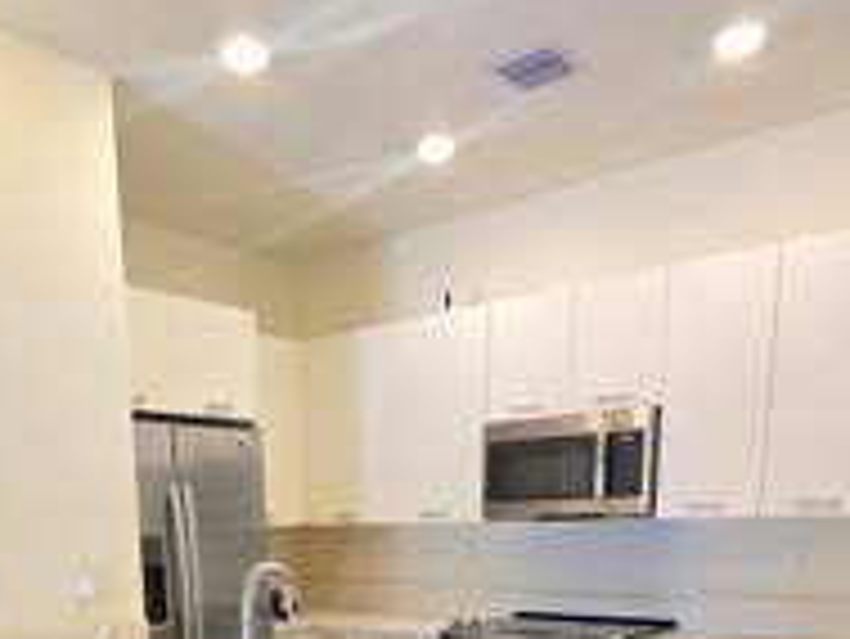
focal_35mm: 33
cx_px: 310
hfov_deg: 54.6
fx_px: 811
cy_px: 716
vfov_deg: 36.0
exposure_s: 1/60
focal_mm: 2.2
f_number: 2.2
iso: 125
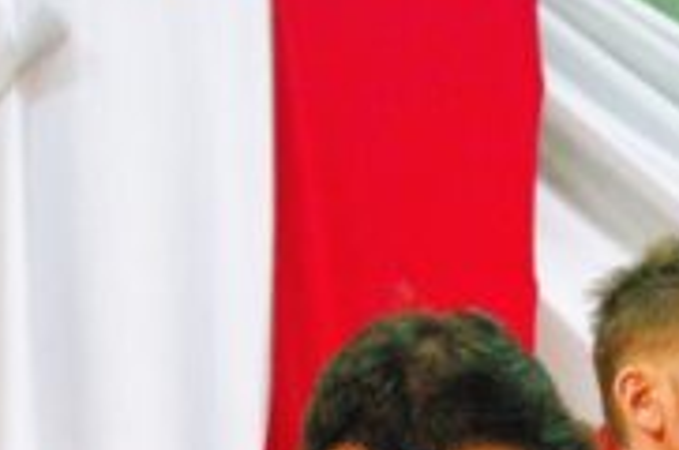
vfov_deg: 5.5
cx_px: 326
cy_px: 709
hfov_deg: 8.3
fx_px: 4669
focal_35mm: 248
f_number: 5.6
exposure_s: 1/60
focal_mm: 50
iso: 6400
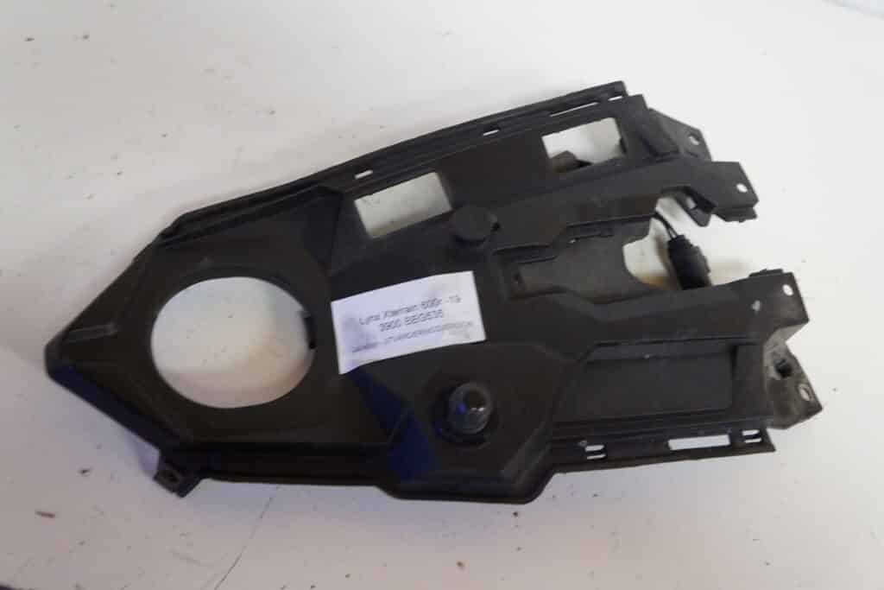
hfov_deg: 57.2
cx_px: 442
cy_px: 295
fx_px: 810
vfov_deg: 40.0
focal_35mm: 33
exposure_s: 1/20
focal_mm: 22
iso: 3200
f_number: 5
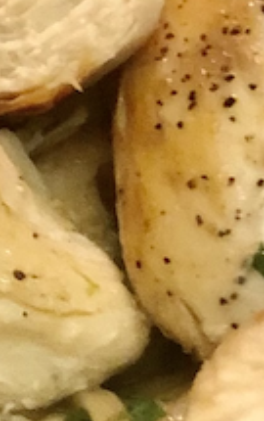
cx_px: -94
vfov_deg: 6.0
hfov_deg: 3.9
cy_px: -412
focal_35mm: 341
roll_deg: -1.3
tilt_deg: -41.5
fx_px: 3912
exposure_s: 1/30
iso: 125
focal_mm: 6
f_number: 2.4
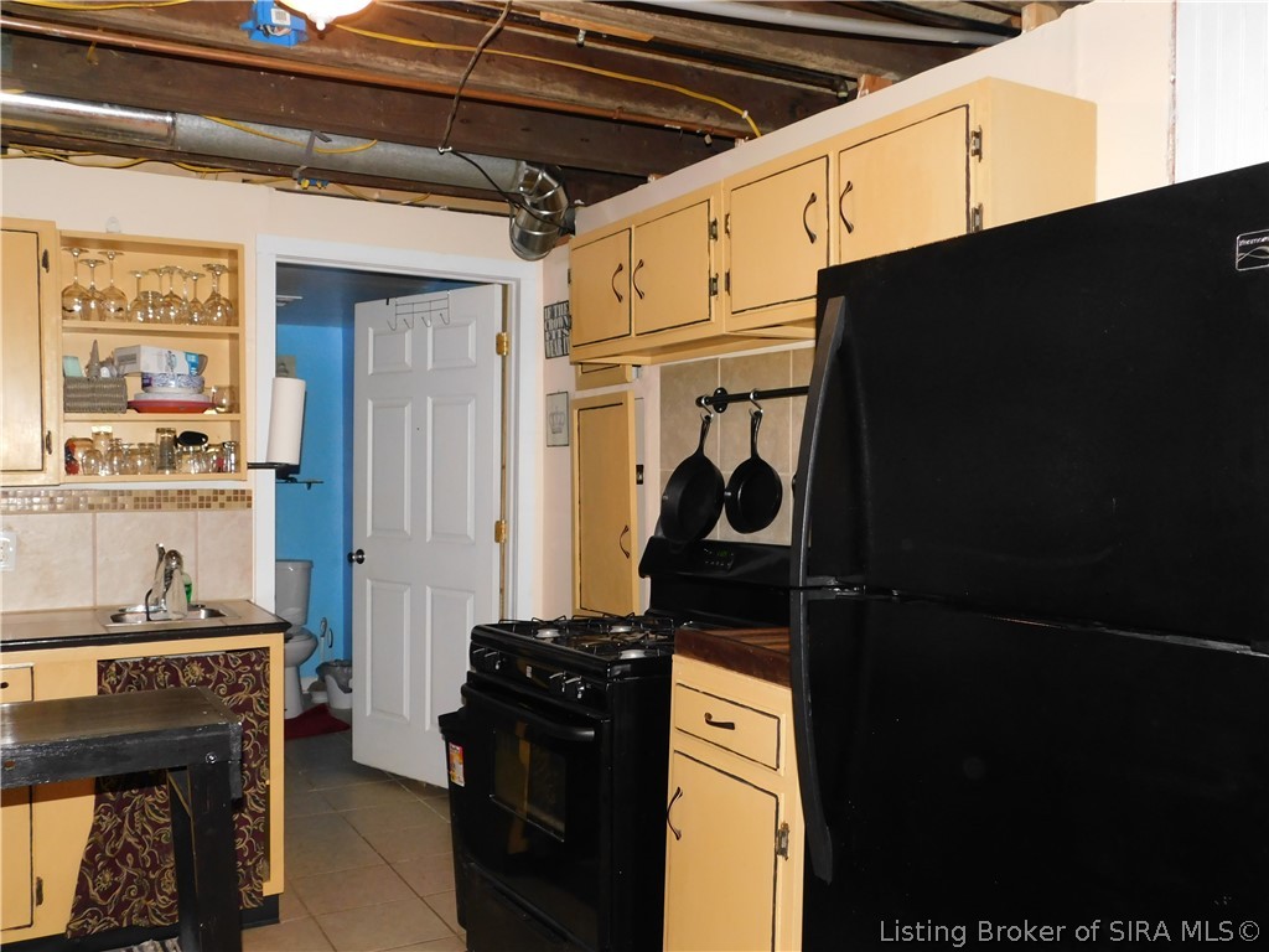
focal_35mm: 30
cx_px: 634
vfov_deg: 46.8
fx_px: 1100
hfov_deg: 60.0
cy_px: 476
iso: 250
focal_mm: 5.3
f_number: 3.2
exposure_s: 1/30
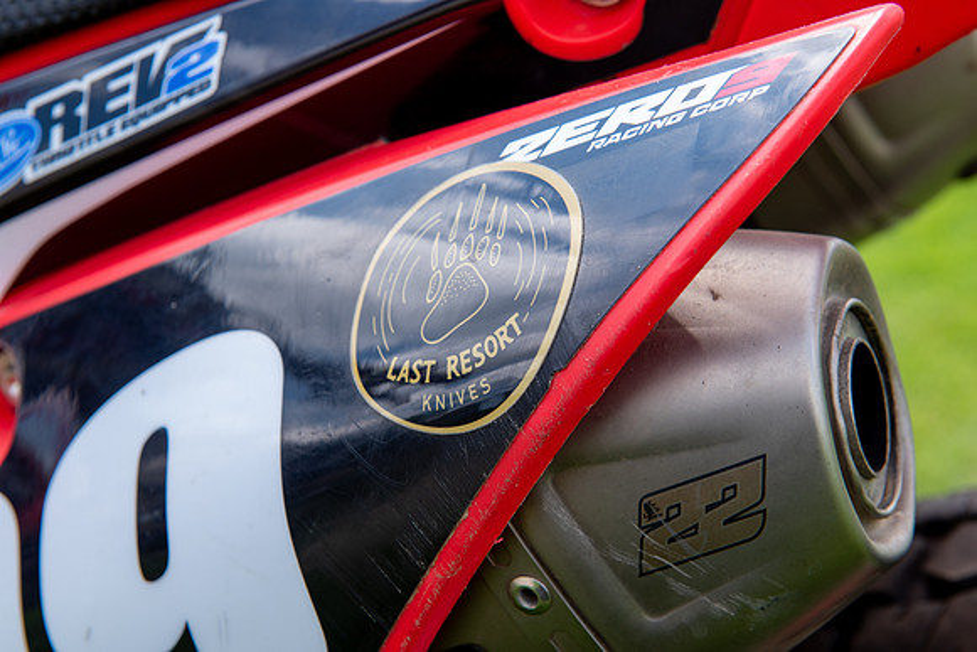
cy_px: 326
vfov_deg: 19.5
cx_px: 488
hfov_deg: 28.8
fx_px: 1900
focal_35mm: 70
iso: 200
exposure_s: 1/125
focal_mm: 70
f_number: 8
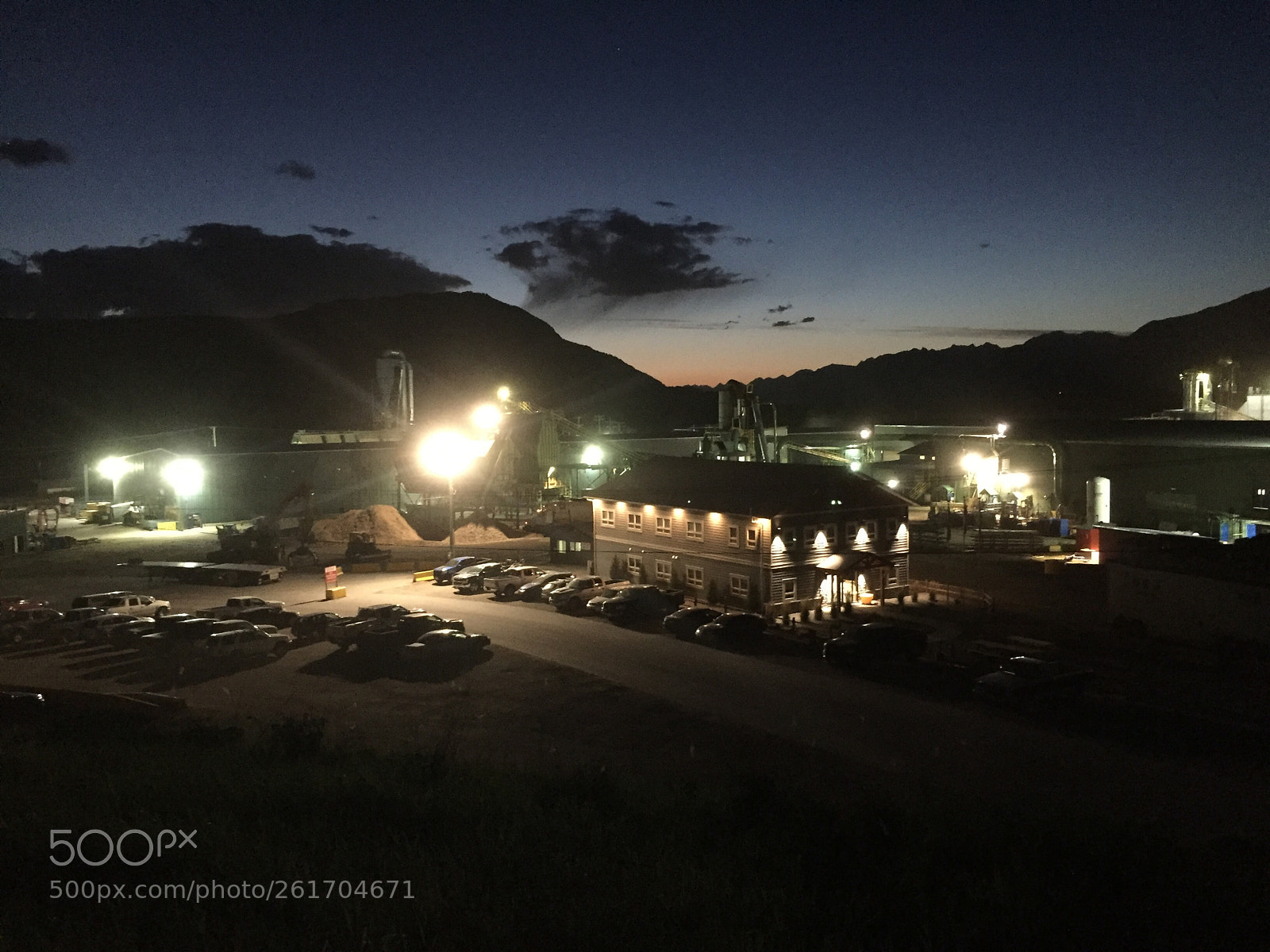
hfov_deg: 61.7
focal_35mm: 29
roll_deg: +0.3
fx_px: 1064
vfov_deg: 48.2
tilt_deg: -4.1
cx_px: 635
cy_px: 476
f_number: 2.2
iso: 640
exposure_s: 1/15
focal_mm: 4.15
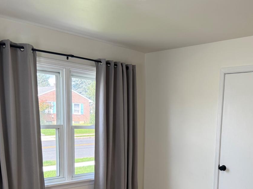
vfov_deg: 33.9
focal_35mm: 41
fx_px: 300
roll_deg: -1.7
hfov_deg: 44.9
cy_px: 156
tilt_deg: -7.2
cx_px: 175
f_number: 1.78
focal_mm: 6.76
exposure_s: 1/237
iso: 100
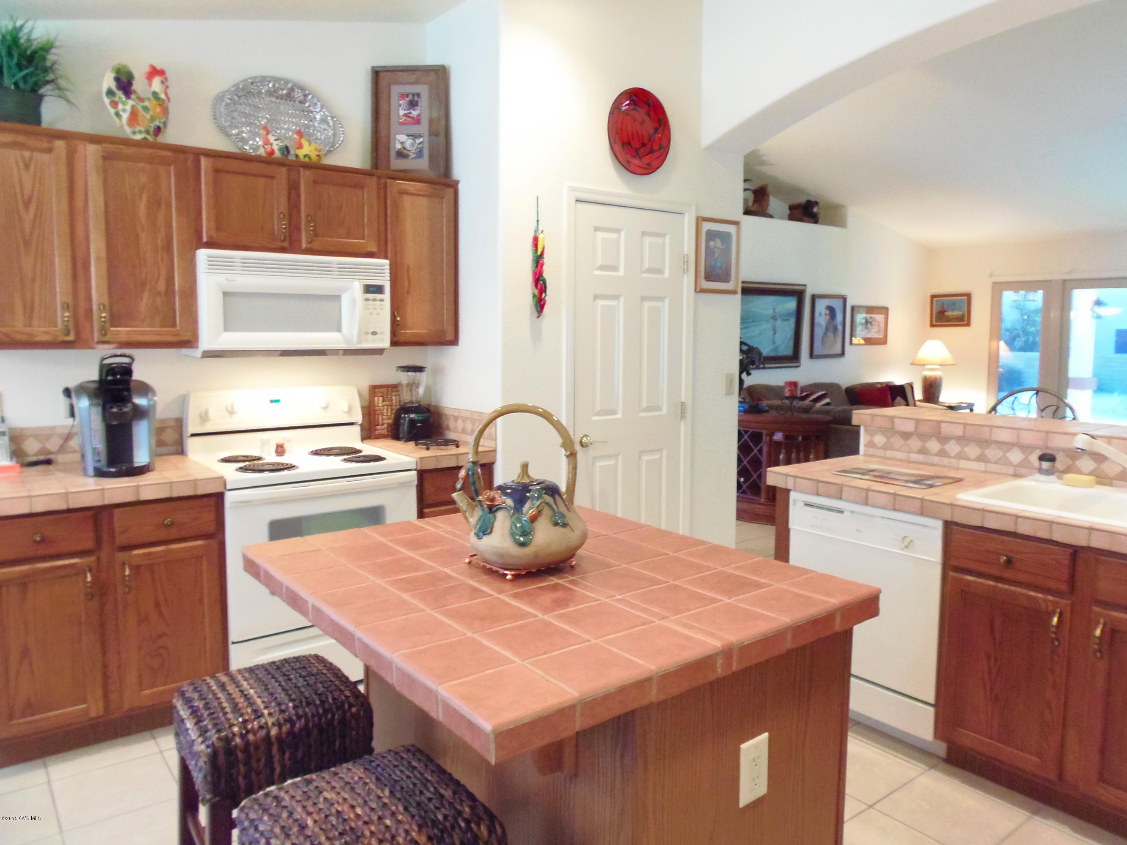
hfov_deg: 71.6
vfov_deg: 56.8
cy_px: 422
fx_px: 781
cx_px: 564
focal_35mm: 24
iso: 400
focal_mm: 4.3
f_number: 2.9
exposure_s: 1/15
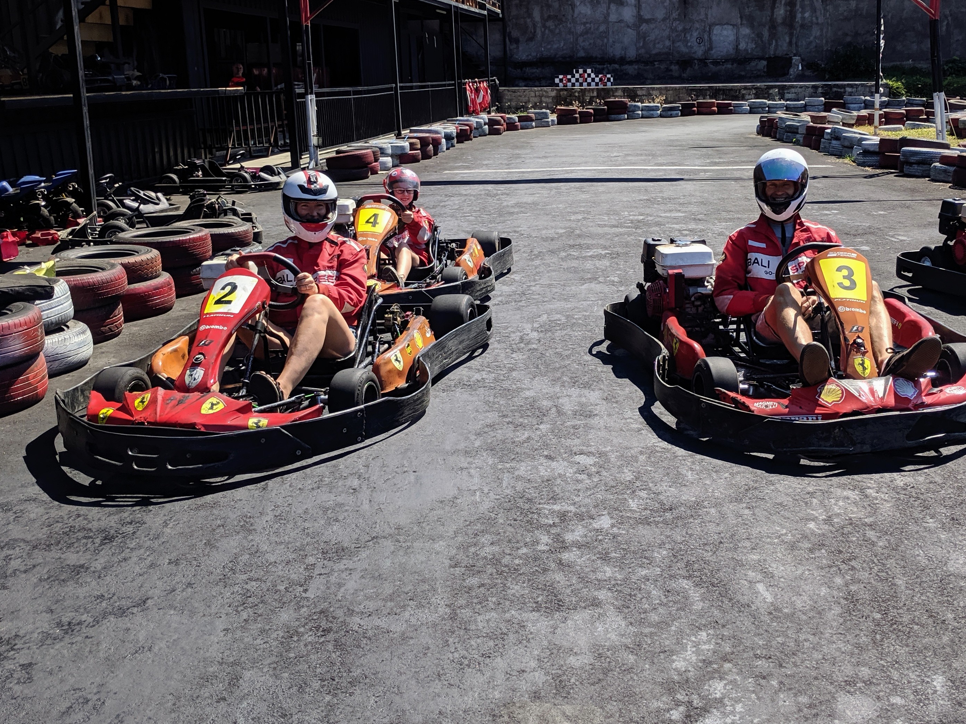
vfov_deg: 37.6
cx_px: 587
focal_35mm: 38
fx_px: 1060
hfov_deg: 48.6
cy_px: 294
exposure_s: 1/2165
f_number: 2
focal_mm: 4.67
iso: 49
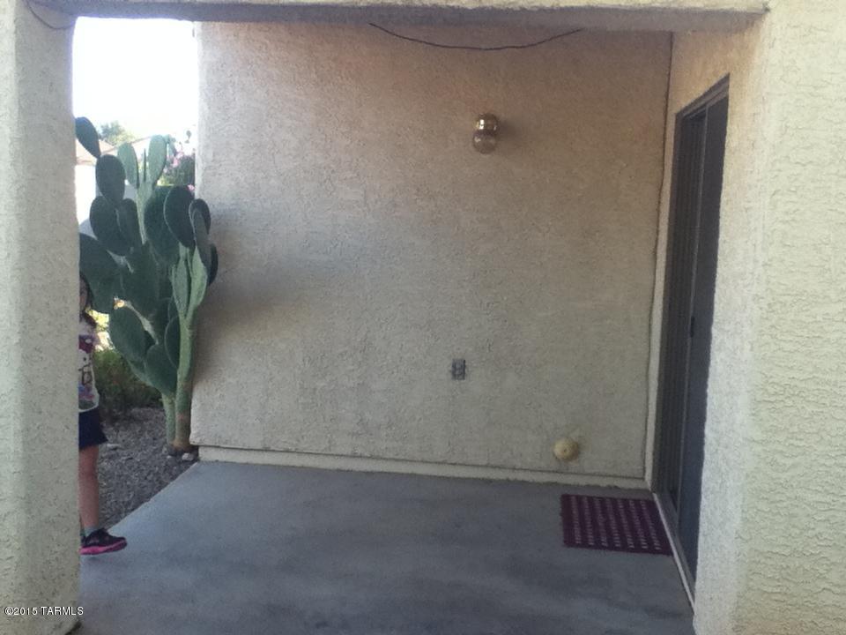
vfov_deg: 44.2
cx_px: 423
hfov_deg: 56.8
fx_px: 782
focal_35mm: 32
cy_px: 318
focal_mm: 3.85
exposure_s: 1/167
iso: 80
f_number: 2.4
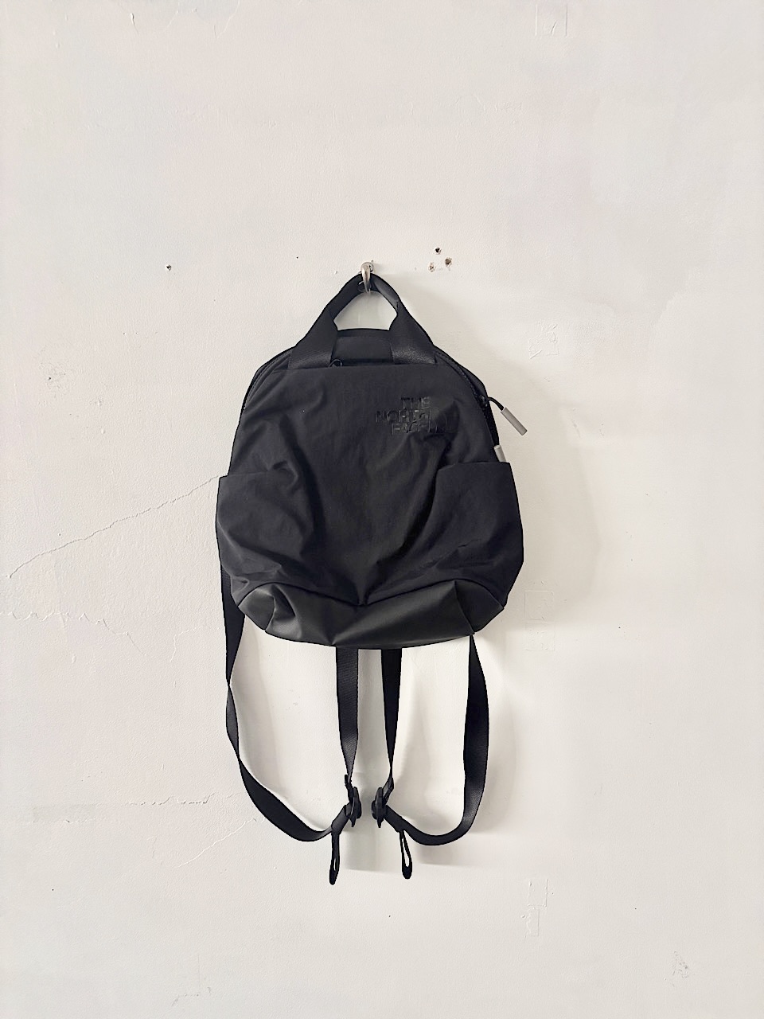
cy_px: 510
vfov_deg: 67.3
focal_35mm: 26
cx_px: 382
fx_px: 765
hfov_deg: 53.1
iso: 250
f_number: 1.6
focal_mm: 5.96
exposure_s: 1/60
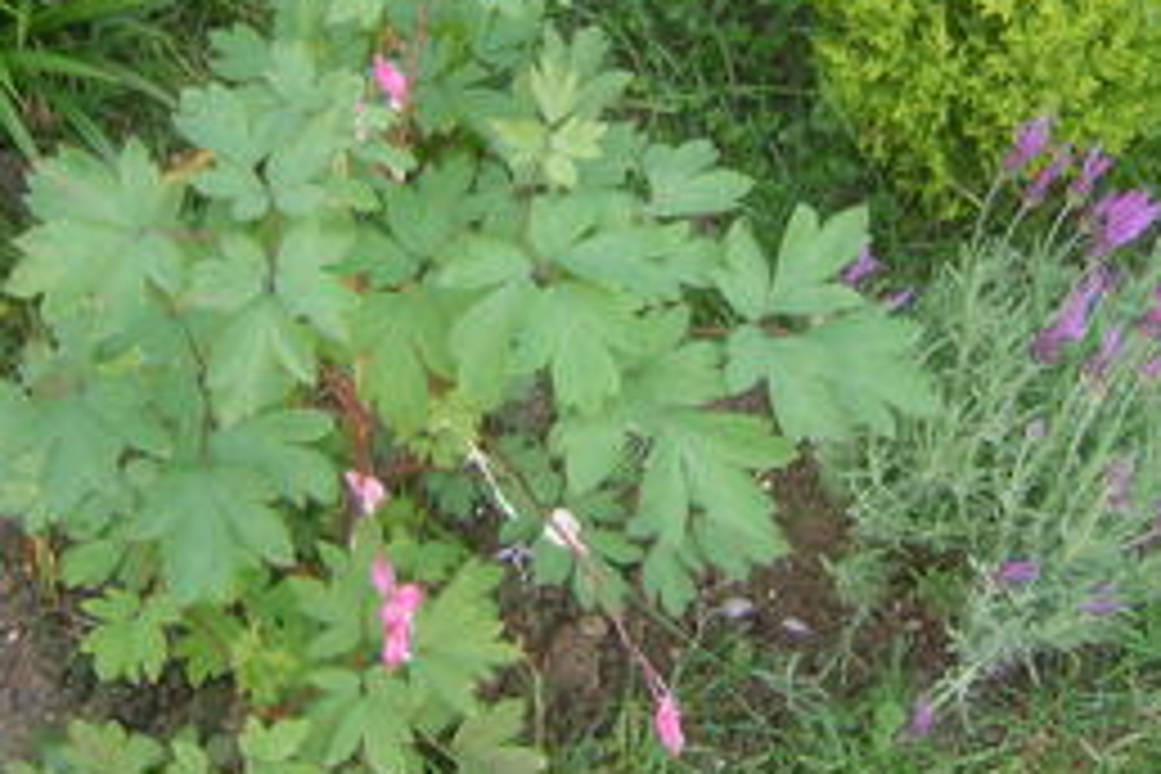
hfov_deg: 36.2
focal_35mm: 55
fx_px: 1774
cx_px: 626
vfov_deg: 24.3
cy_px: 171
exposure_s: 1/65
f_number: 2.7
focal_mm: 8.13
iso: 50
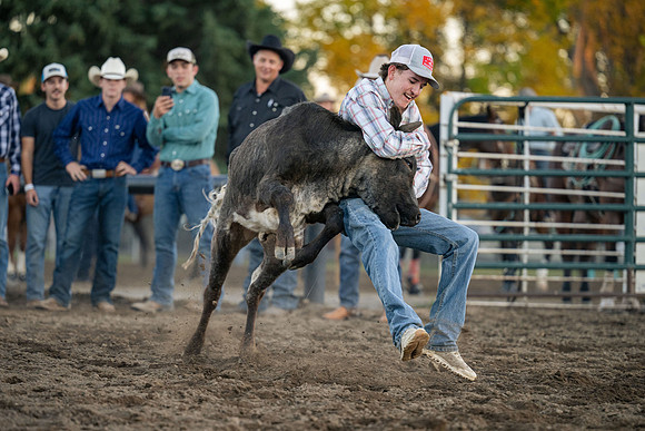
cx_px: 302
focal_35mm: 176
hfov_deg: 11.7
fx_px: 3153
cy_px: 266
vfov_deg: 7.8
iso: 400
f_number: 2.8
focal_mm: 140
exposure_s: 1/400
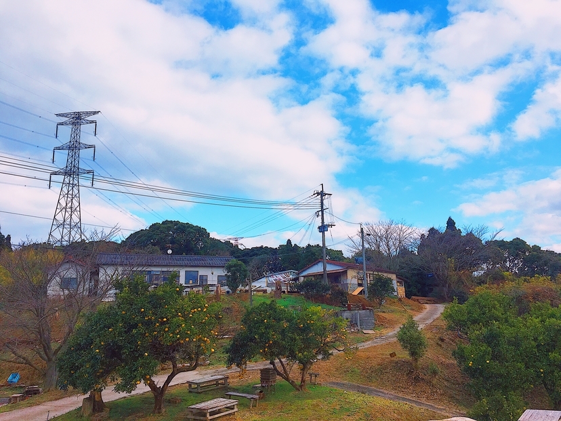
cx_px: 280
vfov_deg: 48.2
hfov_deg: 61.7
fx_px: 470
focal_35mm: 29
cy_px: 210
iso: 25
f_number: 2.2
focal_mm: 4.15
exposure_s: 1/1709
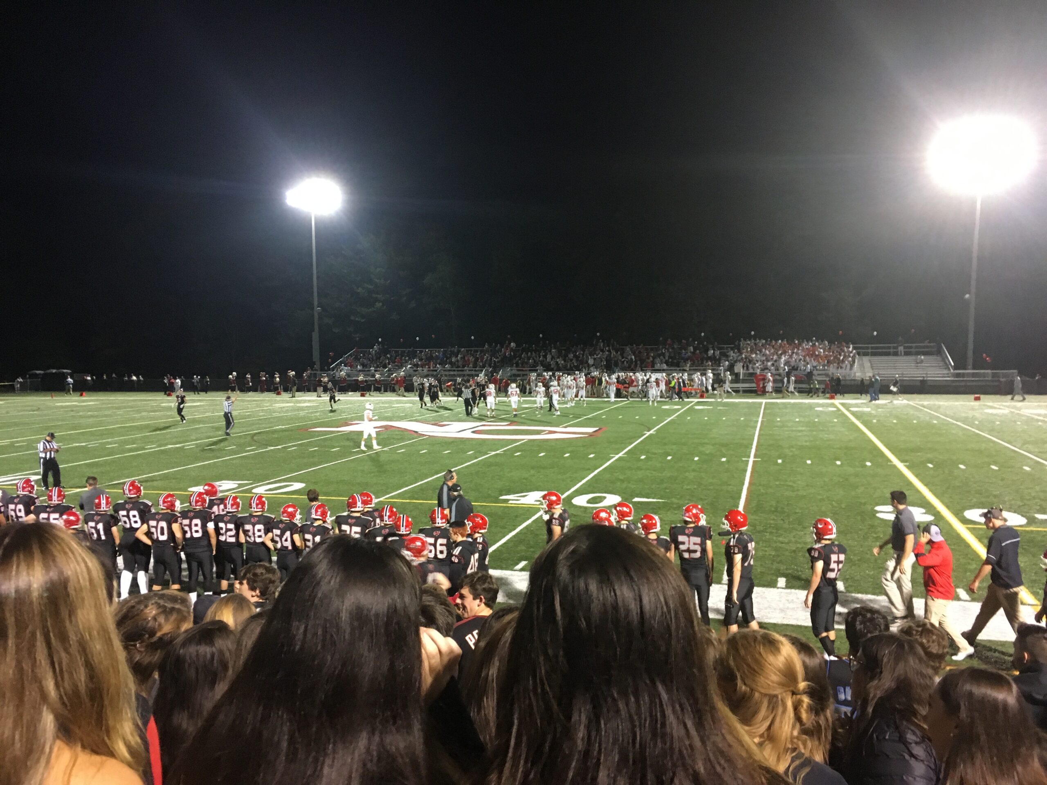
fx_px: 877
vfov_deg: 48.2
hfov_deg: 61.7
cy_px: 392
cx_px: 524
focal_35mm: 29
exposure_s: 1/30
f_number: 2.2
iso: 160
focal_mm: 4.15
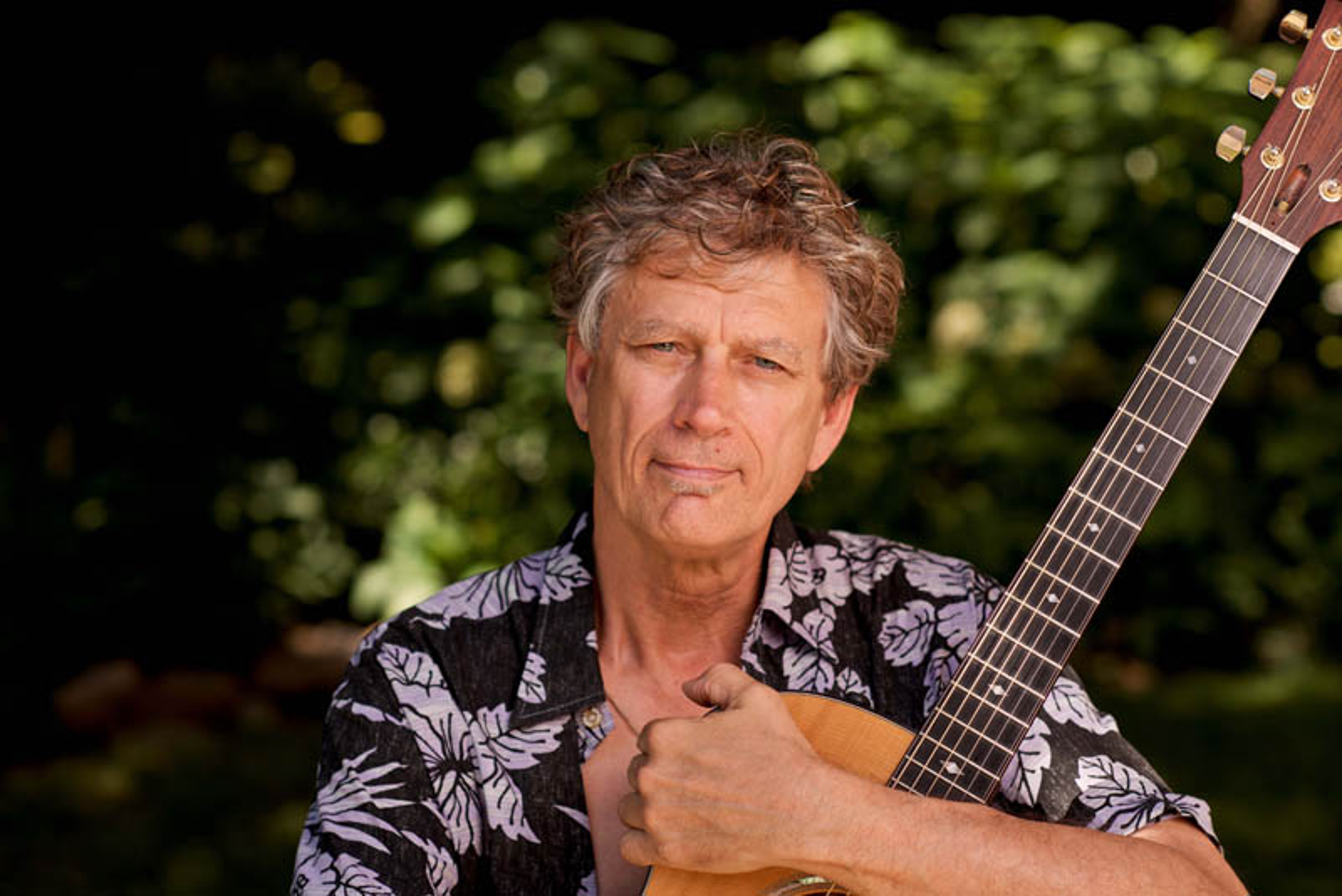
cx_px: 671
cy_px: 448
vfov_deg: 16.1
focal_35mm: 85
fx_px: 3170
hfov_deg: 23.9
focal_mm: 85
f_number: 3.5
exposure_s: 1/200
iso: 64
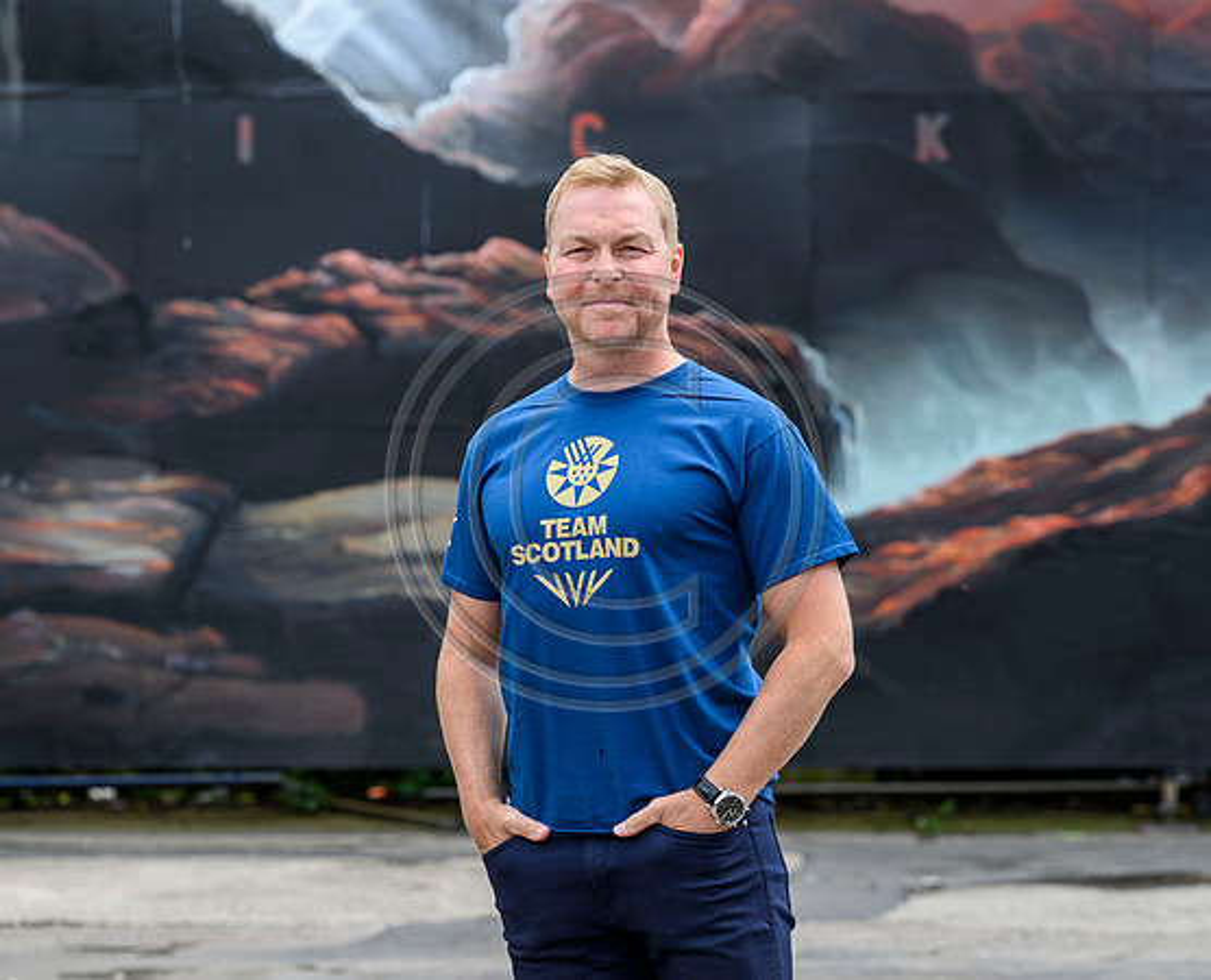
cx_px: 621
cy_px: 463
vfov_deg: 10.0
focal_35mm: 155
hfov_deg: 12.4
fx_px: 5576
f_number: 5
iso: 160
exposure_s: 1/200
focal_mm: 125
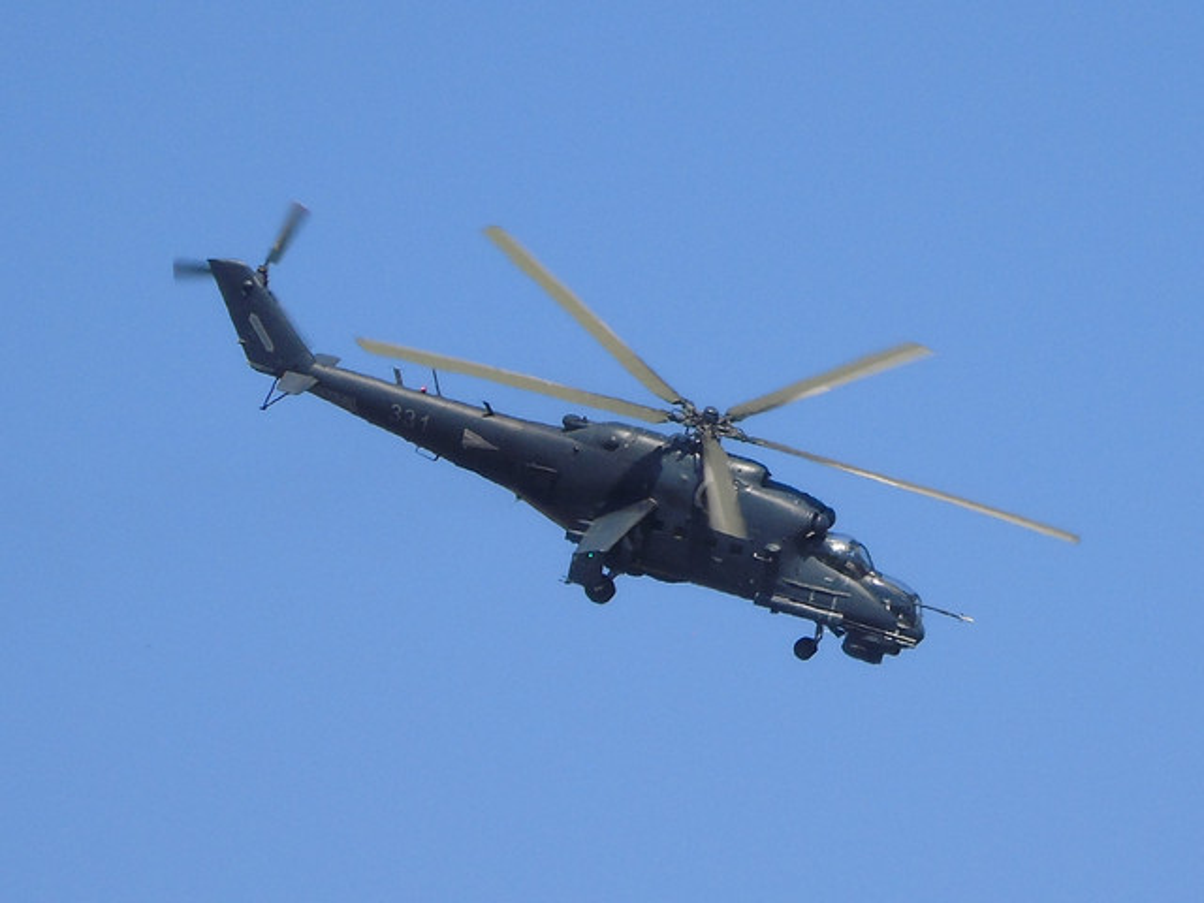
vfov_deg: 4.1
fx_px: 12626
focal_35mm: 363
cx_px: 602
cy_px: 452
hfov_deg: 5.5
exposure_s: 1/500
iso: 80
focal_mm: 65
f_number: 5.2
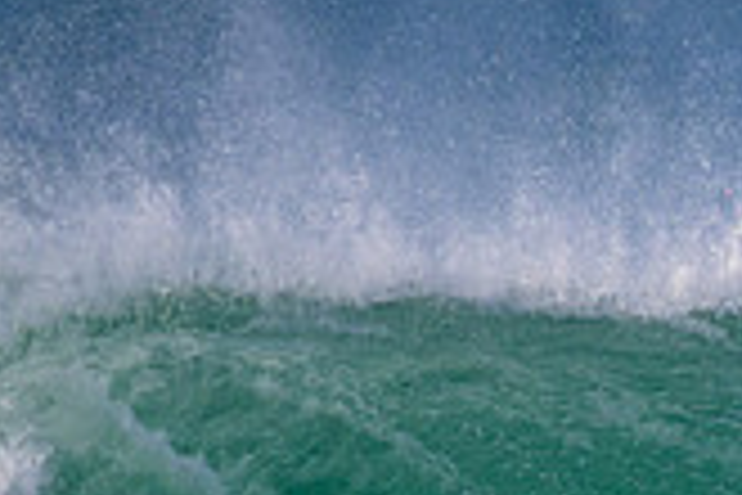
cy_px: 844
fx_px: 58119
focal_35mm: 2820
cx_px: 1223
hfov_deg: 0.7
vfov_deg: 0.5
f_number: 11
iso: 1600
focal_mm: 800
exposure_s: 1/2000
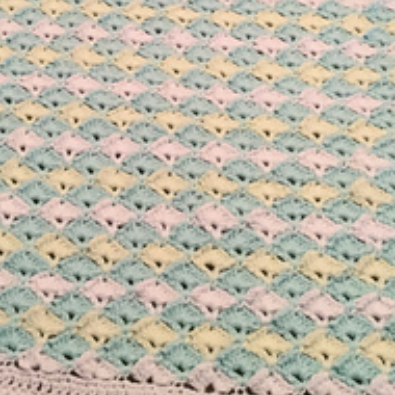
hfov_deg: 23.9
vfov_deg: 23.6
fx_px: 930
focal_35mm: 72
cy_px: 76
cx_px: 156
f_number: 2.4
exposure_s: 1/30
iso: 125
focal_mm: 3.3
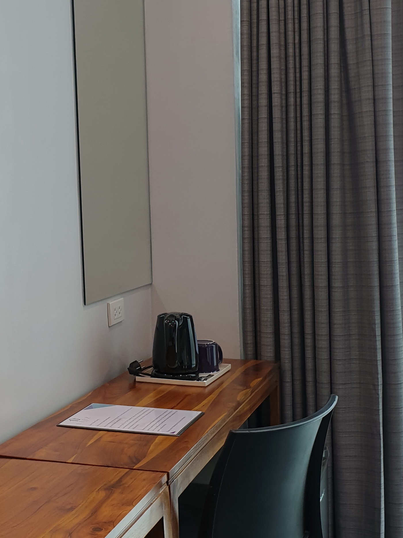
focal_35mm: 56
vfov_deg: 34.3
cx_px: 46
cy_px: 264
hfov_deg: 25.4
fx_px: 869
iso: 80
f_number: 2.4
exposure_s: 1/50
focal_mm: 4.3
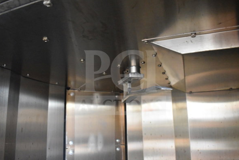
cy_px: 83
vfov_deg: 46.4
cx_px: 120
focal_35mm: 28
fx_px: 186
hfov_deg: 65.5
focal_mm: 18
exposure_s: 1/80
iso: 6400
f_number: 4.5
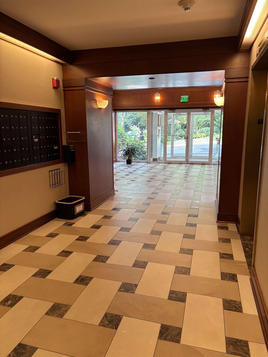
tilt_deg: -11.3
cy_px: 178
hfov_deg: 53.1
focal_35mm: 26
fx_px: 268
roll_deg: -0.8
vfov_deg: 67.3
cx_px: 134
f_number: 1.6
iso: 160
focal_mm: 5.96
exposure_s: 1/60
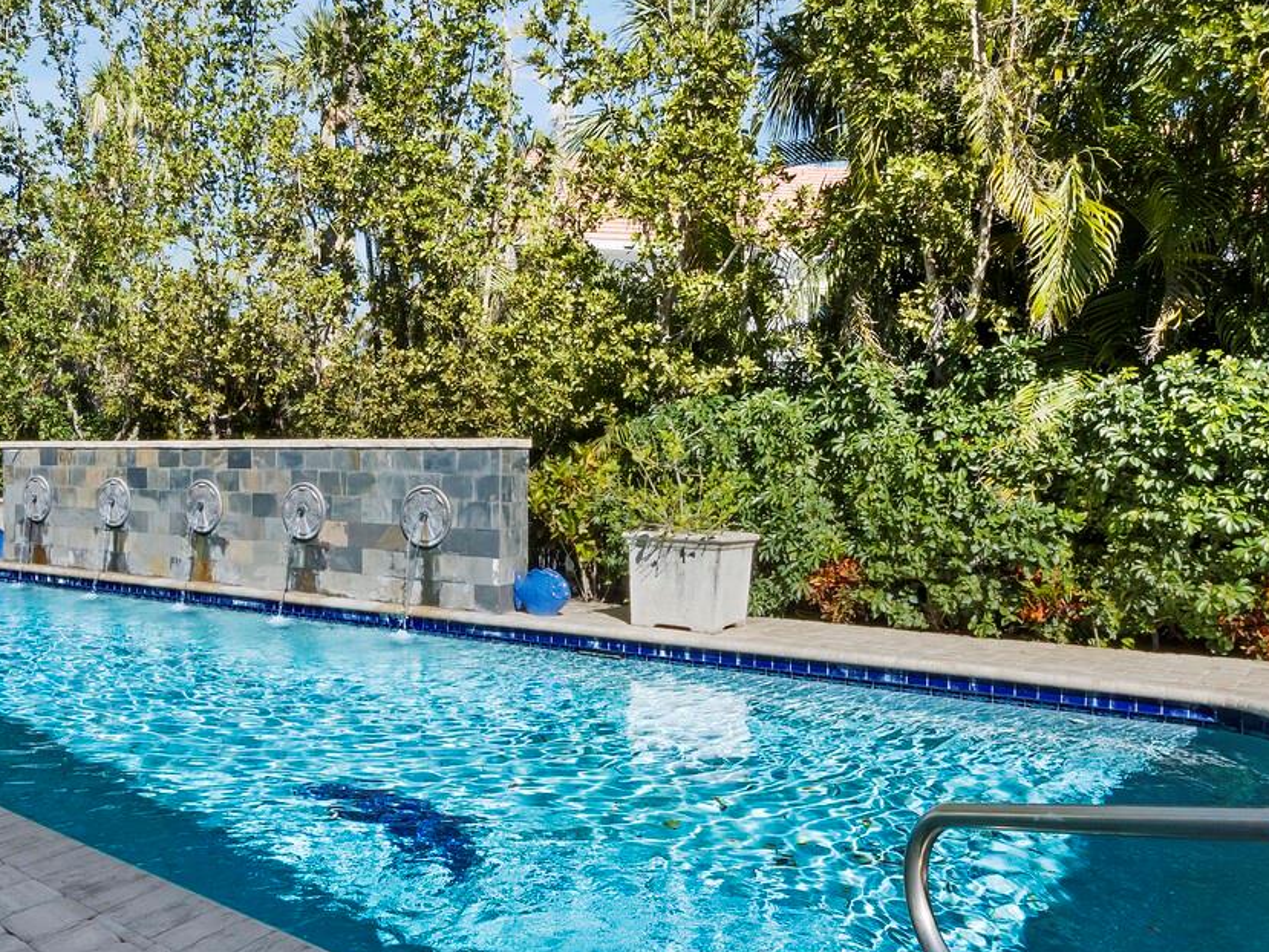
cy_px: 465
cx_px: 452
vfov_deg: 51.4
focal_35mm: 27
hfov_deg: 64.1
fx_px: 990
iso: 400
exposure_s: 1/160
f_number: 11
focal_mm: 7
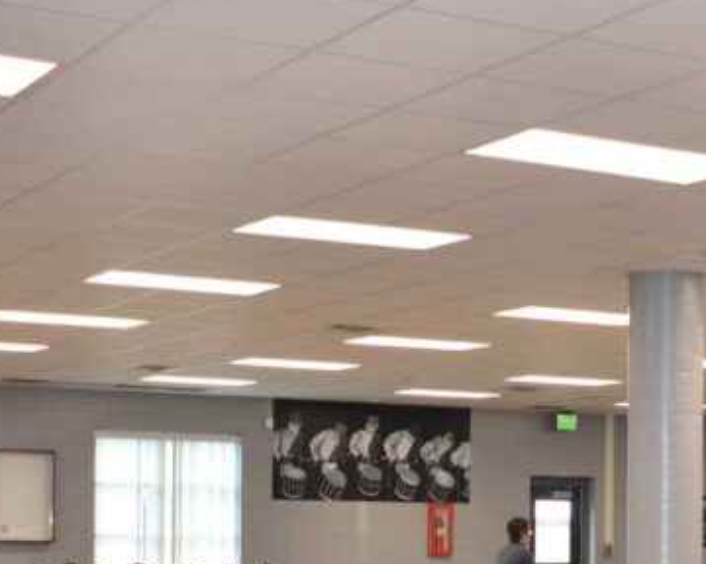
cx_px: 504
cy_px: 531
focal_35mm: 88
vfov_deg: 17.2
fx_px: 1839
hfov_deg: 21.6
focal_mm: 22
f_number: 3.8
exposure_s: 1/80
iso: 400
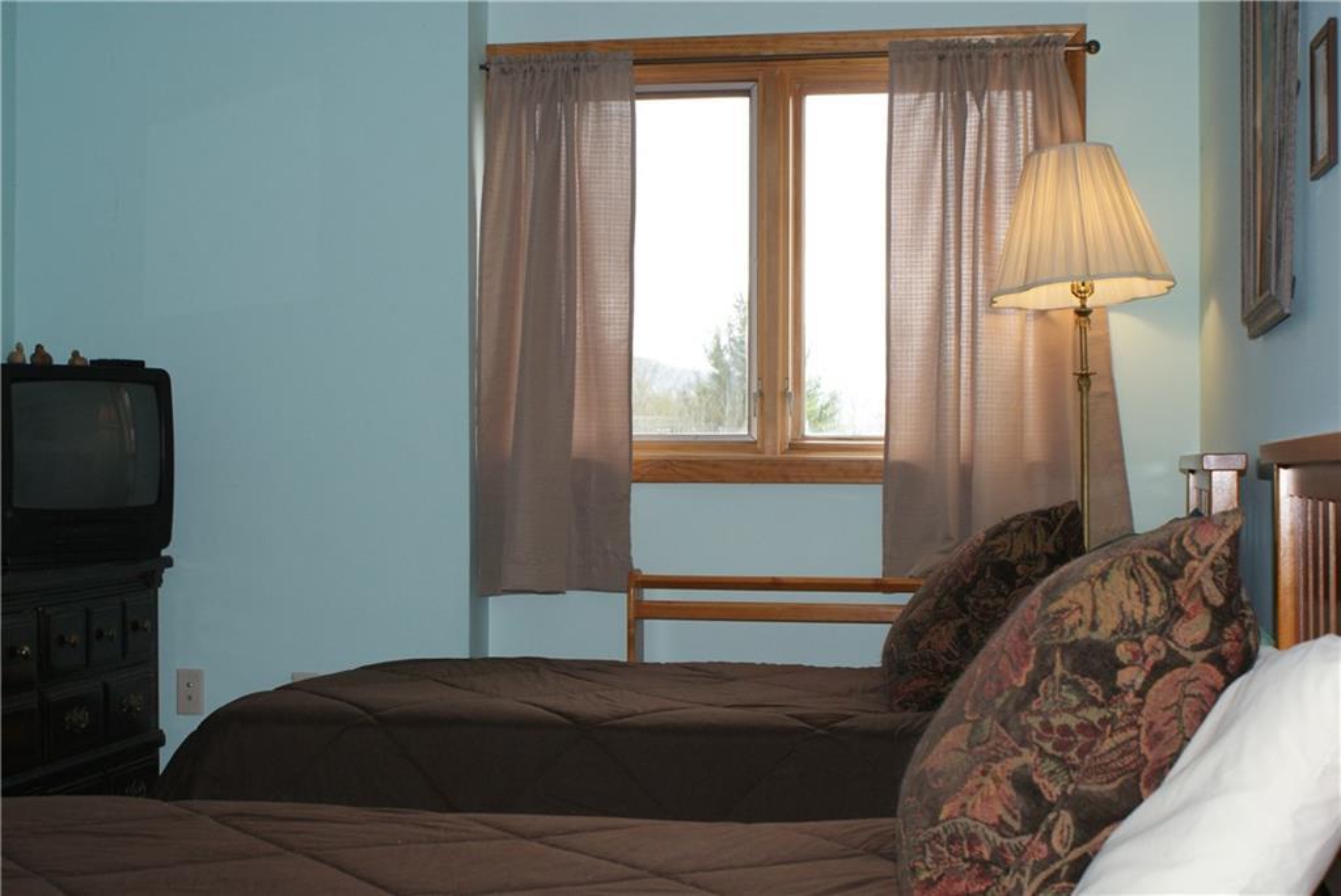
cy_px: 448
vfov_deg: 25.8
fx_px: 1957
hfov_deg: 37.8
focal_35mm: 52
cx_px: 670
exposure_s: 1/100
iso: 400
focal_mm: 35
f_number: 6.3
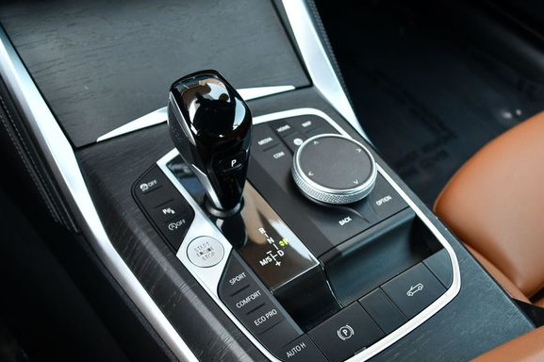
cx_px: 248
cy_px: 173
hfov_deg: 48.4
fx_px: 604
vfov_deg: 33.4
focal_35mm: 40
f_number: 3.5
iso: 800
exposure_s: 1/160
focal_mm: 18
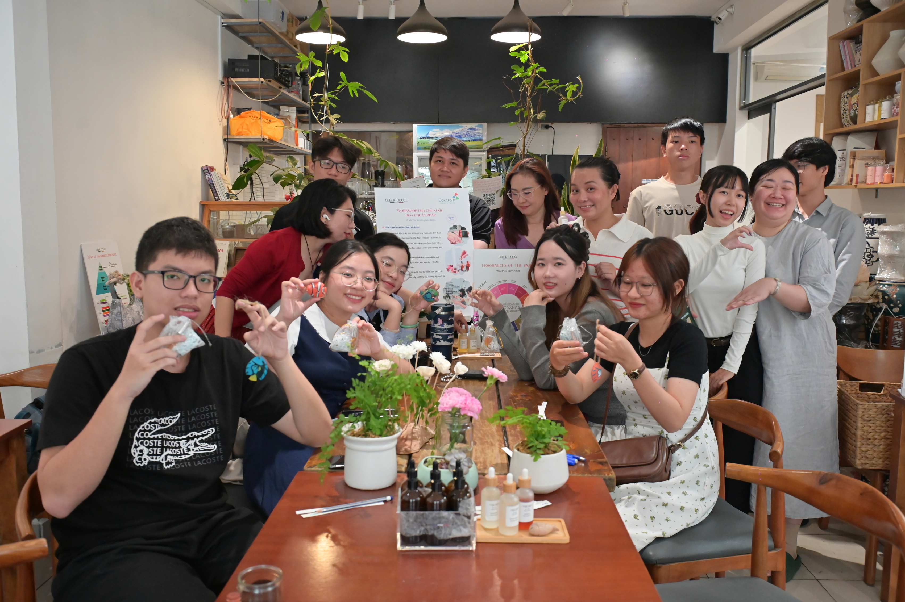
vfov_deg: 42.3
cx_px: 452
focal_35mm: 31
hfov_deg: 60.3
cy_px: 301
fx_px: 779
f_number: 5.6
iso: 4000
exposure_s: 1/320
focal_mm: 31
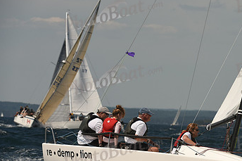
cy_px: 106
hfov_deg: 4.9
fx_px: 2835
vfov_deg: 3.3
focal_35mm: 422
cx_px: 200
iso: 250
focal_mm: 250
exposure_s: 1/1000
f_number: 8
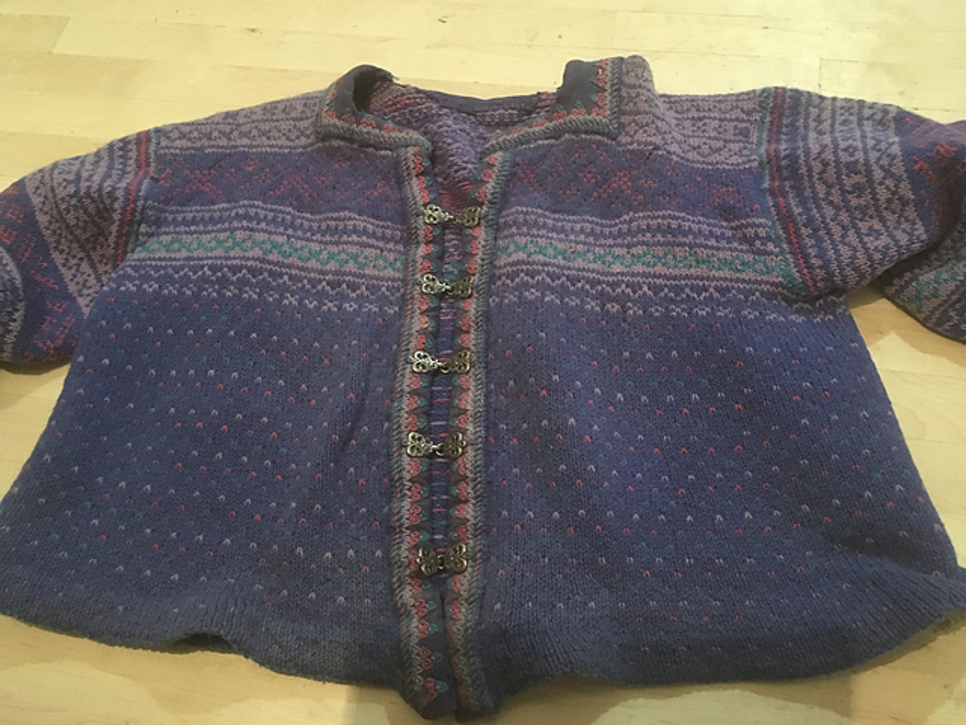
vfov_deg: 48.2
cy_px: 362
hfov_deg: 61.7
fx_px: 809
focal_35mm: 29
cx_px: 483
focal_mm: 4.15
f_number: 2.2
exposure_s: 1/15
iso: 320
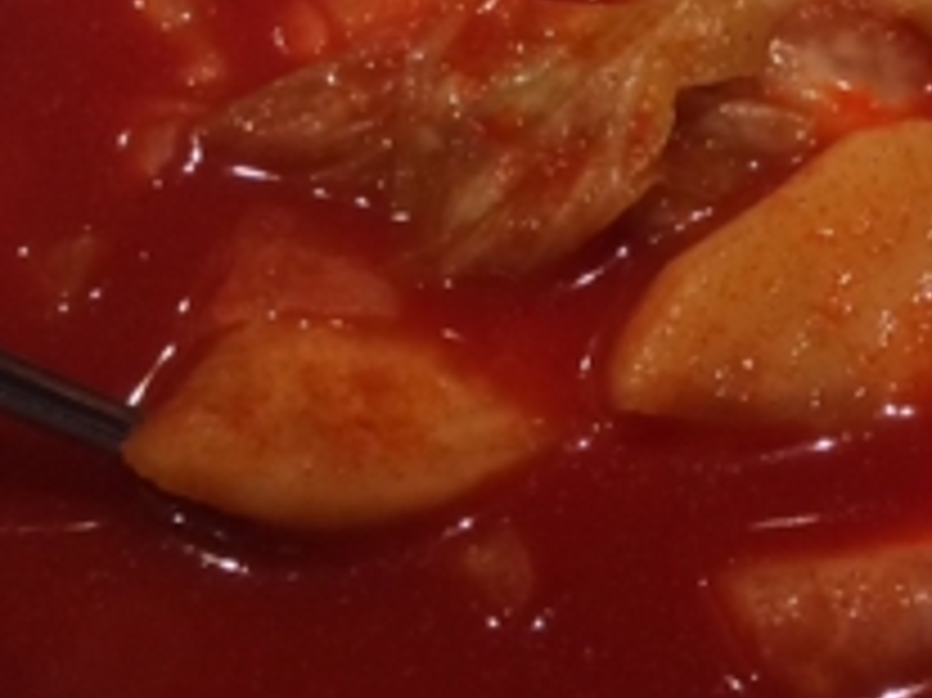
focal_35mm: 112
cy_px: -126
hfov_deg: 15.4
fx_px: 3014
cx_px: 1616
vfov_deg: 12.9
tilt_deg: -47.8
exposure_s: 1/30
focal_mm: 4.15
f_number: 2.2
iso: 80
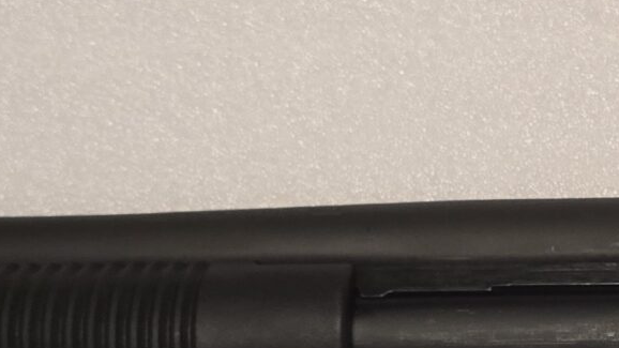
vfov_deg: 10.8
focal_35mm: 111
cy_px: 330
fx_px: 1822
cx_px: 690
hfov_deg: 18.5
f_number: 1.7
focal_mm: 6.3
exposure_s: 1/120
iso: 640
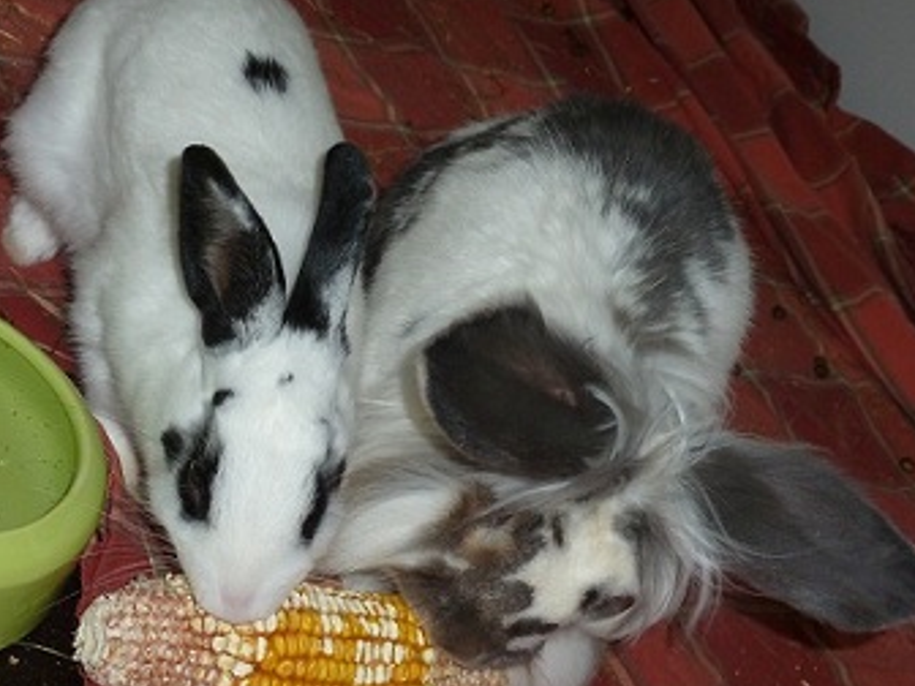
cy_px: 358
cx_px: 300
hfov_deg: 28.8
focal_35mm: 67
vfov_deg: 21.9
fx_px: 1771
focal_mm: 8
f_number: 4
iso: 200
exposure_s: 1/60
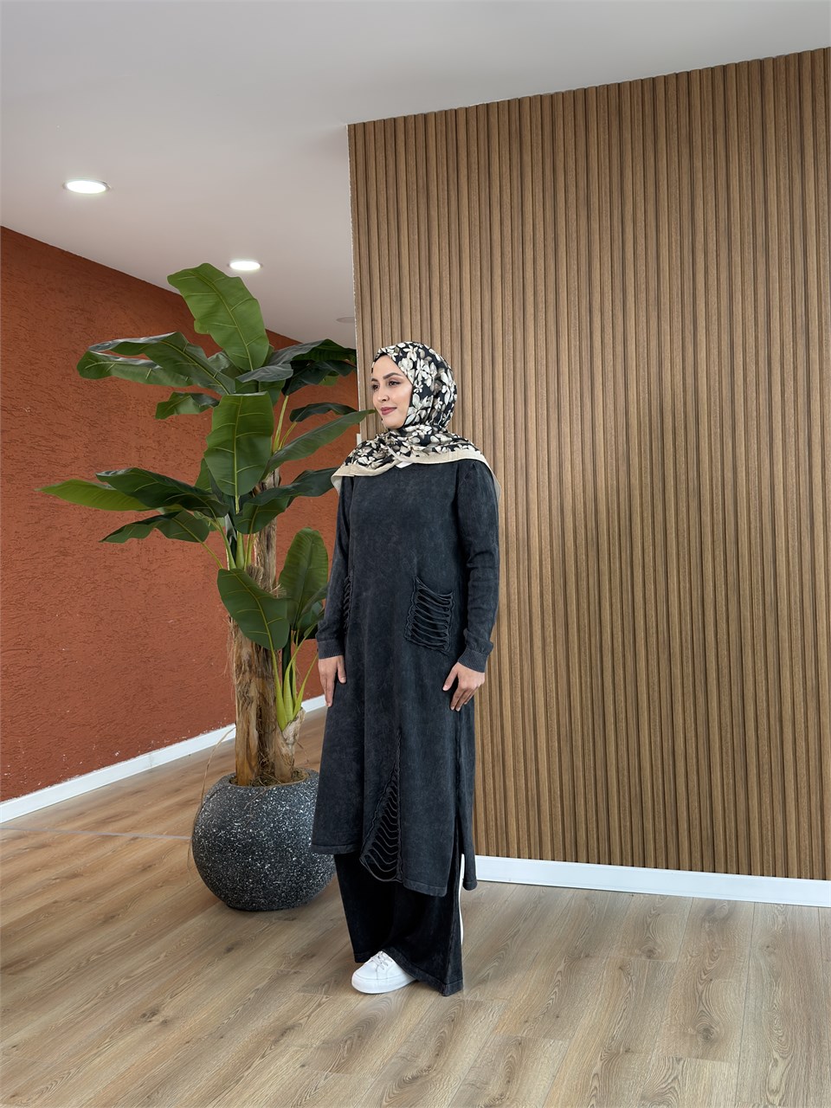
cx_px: 416
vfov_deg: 52.6
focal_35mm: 35
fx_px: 1120
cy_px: 554
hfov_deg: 40.7
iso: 100
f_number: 1.78
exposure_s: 1/87
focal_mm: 6.76
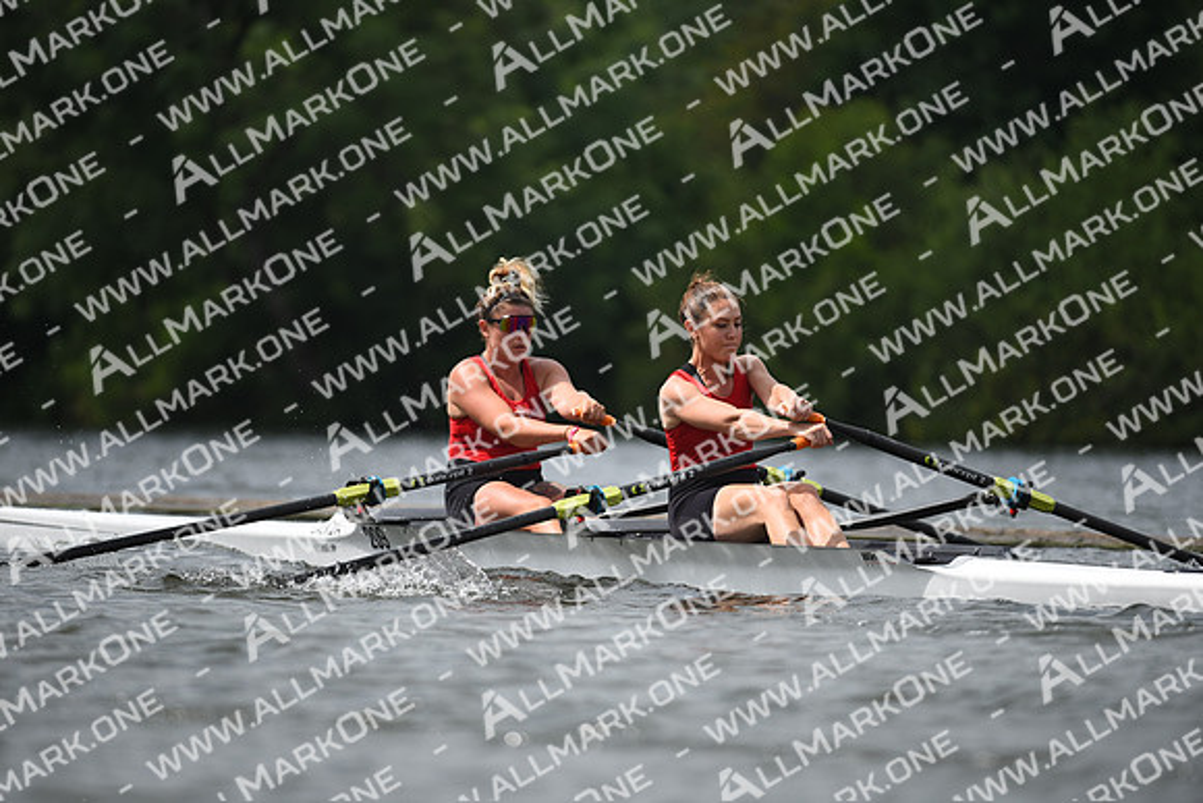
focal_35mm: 300
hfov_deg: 6.9
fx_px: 10027
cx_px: 602
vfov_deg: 4.6
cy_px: 402
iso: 125
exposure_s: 1/1600
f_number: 4
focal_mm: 300
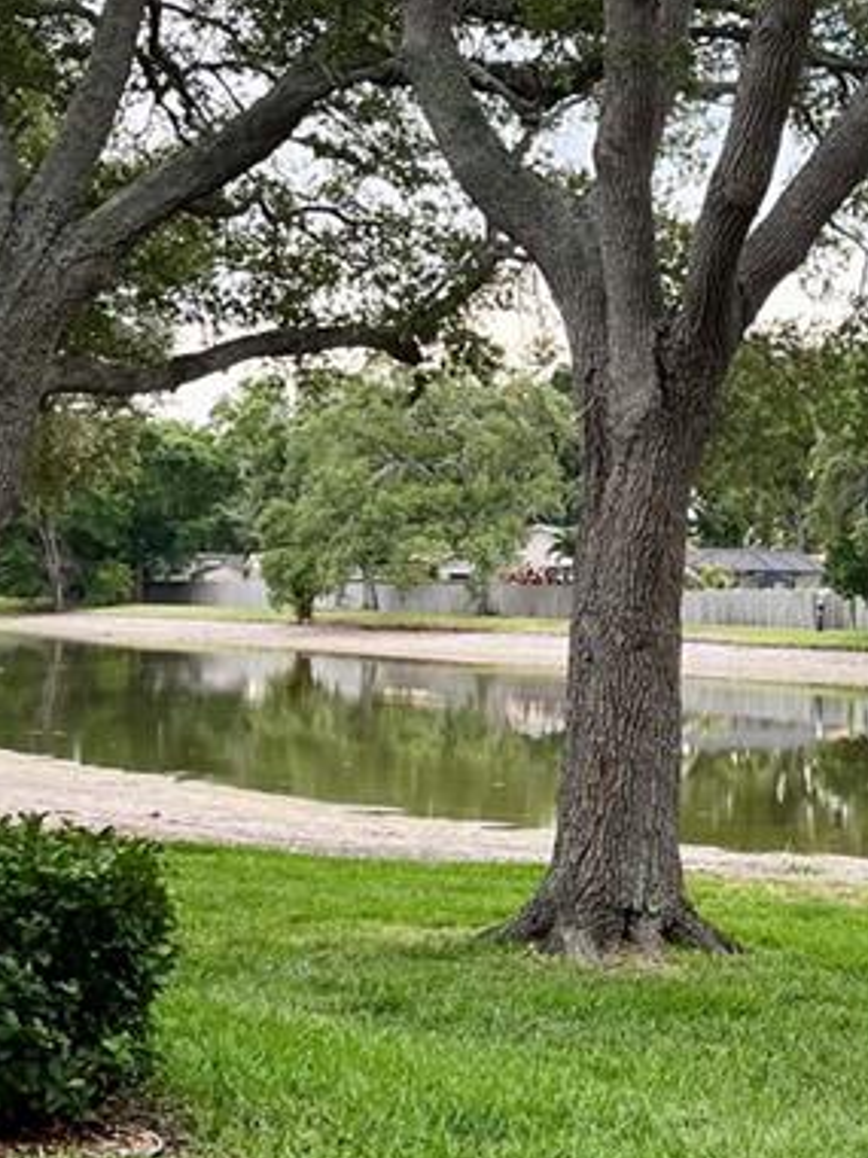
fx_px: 2742
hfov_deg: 17.9
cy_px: 539
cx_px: 658
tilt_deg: +0.9
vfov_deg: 23.8
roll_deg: +1.4
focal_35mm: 82
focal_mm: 5.7
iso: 50
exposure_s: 1/160
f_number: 1.5
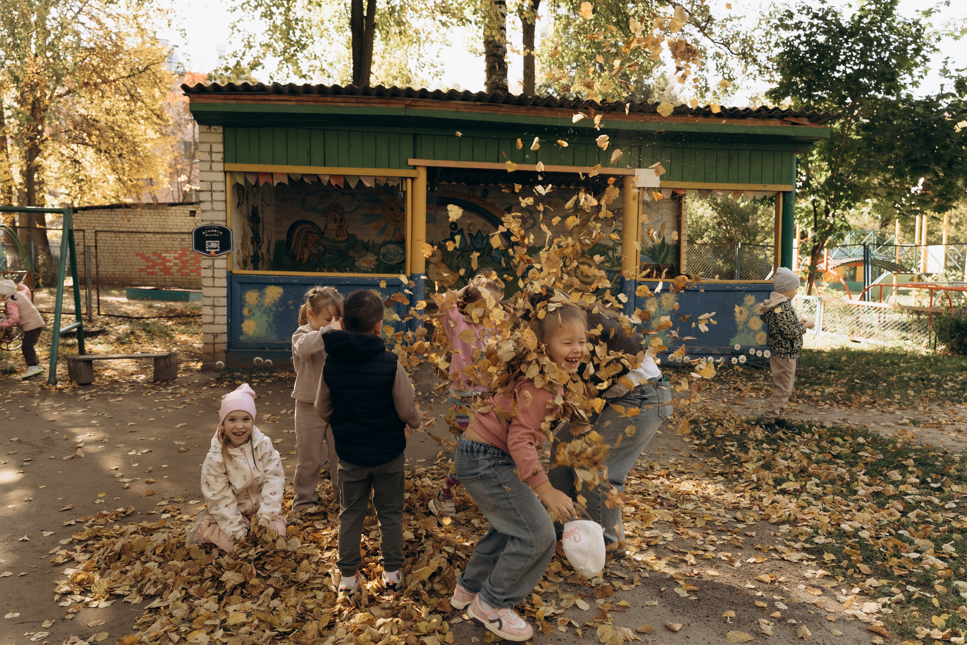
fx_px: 752
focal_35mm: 28
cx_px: 484
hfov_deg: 65.5
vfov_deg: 46.4
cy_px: 322
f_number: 4.5
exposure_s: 1/320
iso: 250
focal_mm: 28
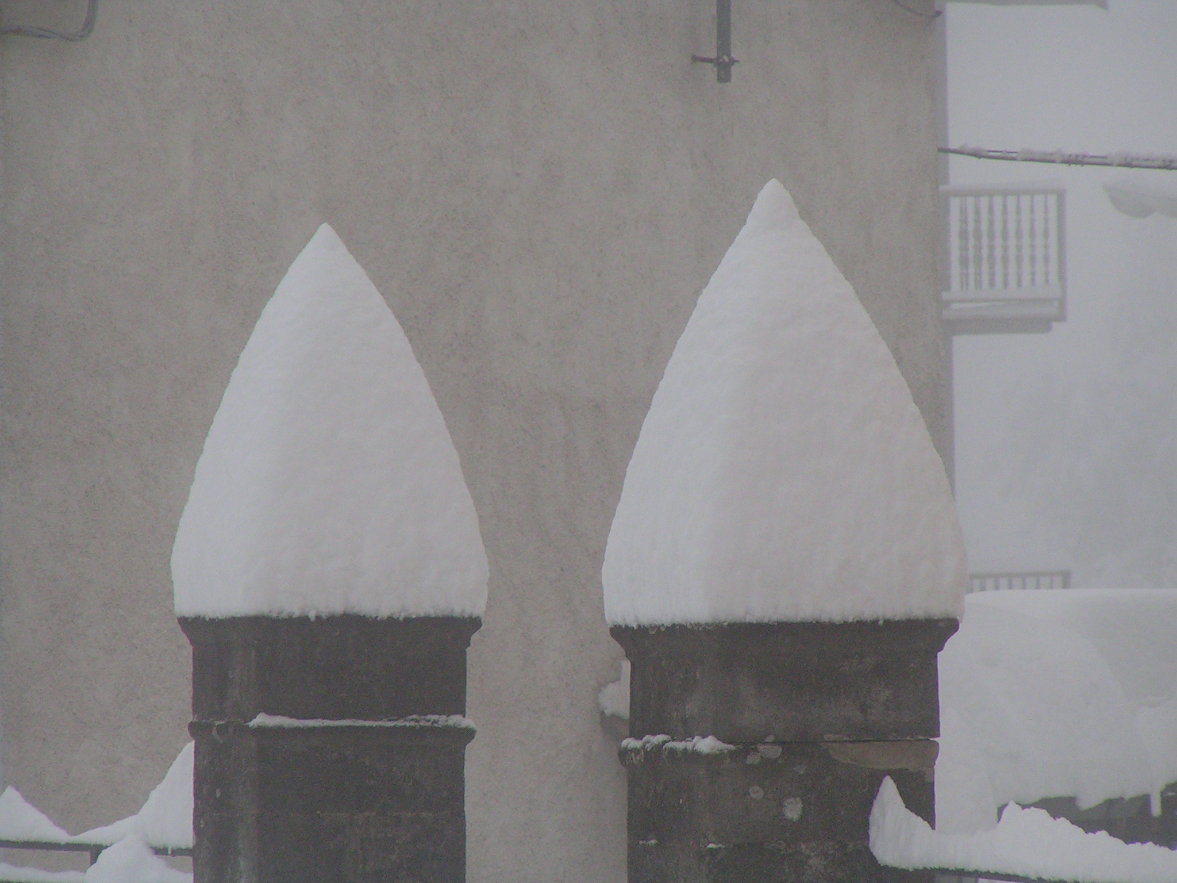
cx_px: 588
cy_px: 442
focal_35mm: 380
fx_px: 12921
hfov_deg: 5.2
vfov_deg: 3.9
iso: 125
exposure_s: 1/400
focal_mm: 58
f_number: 5
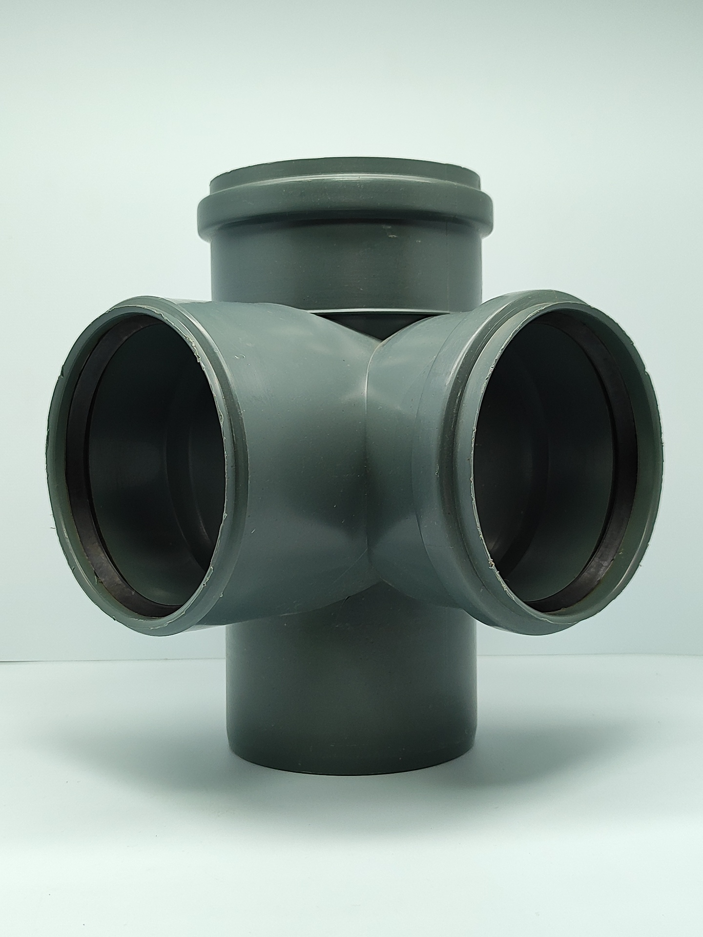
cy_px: 468
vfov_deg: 71.6
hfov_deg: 56.8
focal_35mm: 24
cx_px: 352
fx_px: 650
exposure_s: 1/160
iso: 160
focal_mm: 5.89
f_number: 1.89
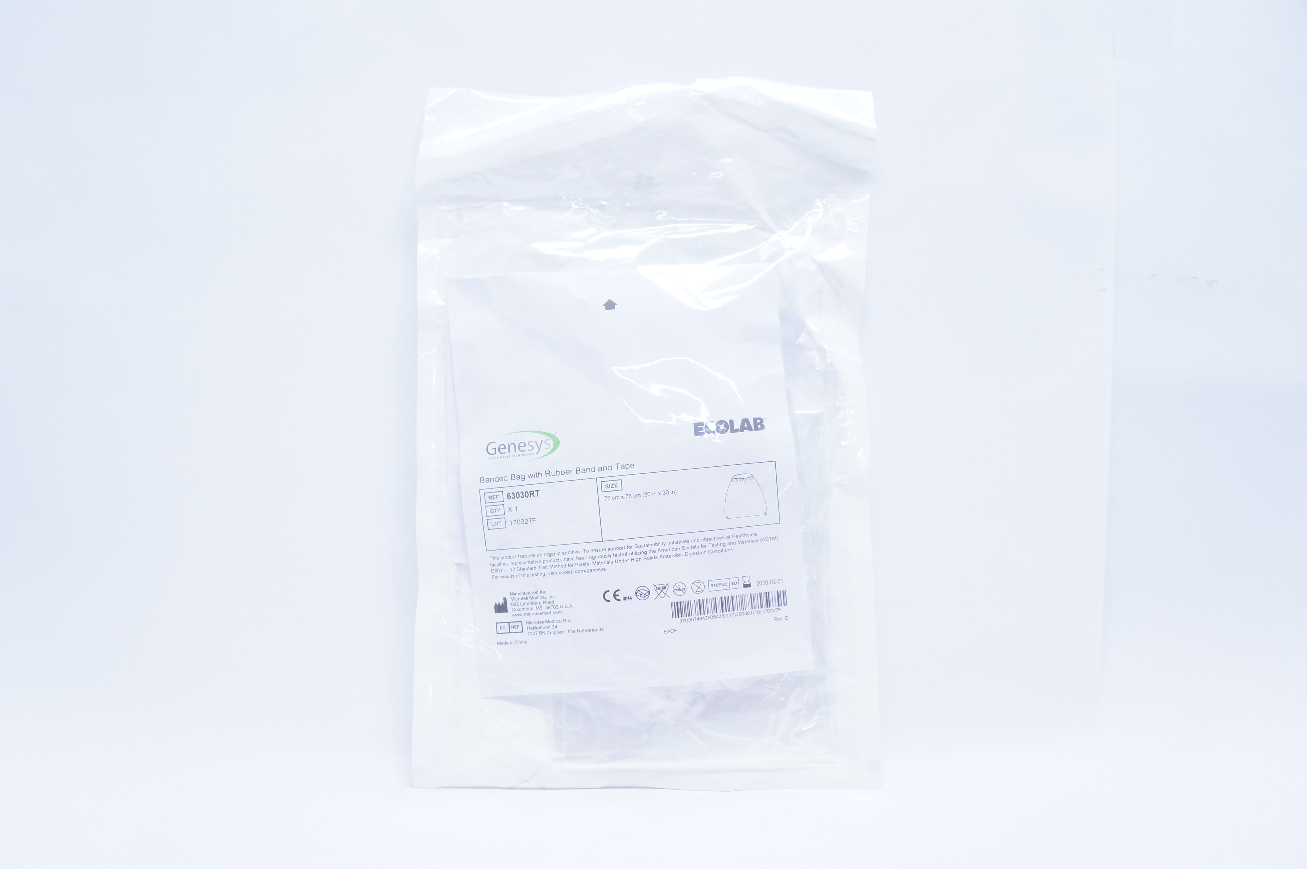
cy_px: 434
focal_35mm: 30
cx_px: 654
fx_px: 1088
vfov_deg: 43.5
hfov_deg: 62.0
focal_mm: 20
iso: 1600
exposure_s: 1/160
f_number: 4.5
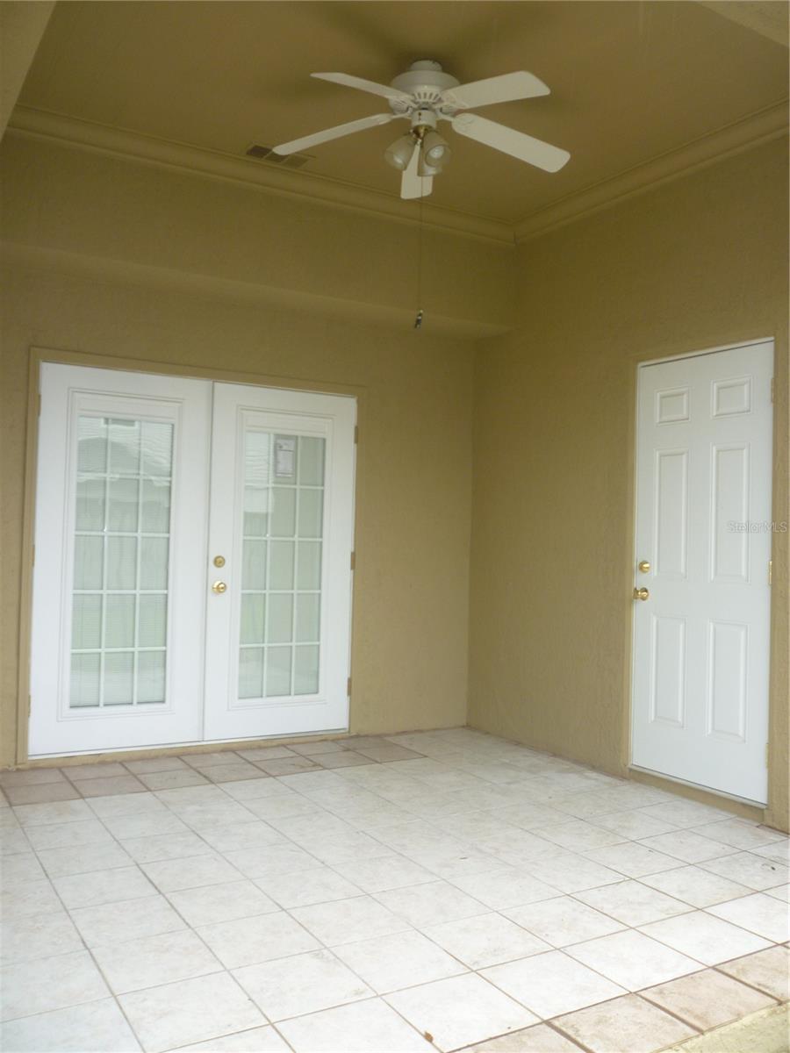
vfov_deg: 61.7
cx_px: 395
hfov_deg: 48.2
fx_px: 882
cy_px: 526
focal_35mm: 29
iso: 100
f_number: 3.3
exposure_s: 1/80
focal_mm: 5.2
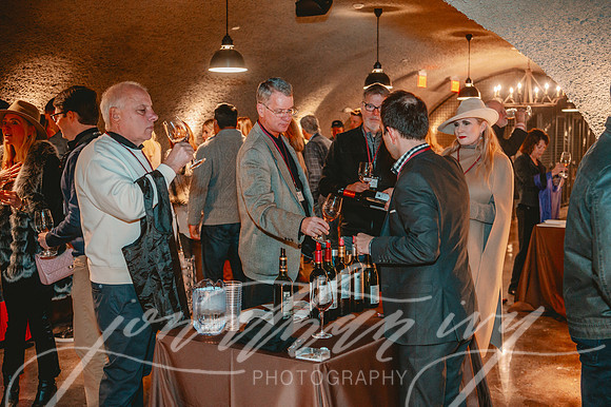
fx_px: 746
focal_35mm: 44
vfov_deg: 30.5
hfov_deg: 44.5
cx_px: 306
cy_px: 204
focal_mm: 44
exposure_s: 1/60
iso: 3200
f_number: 3.5
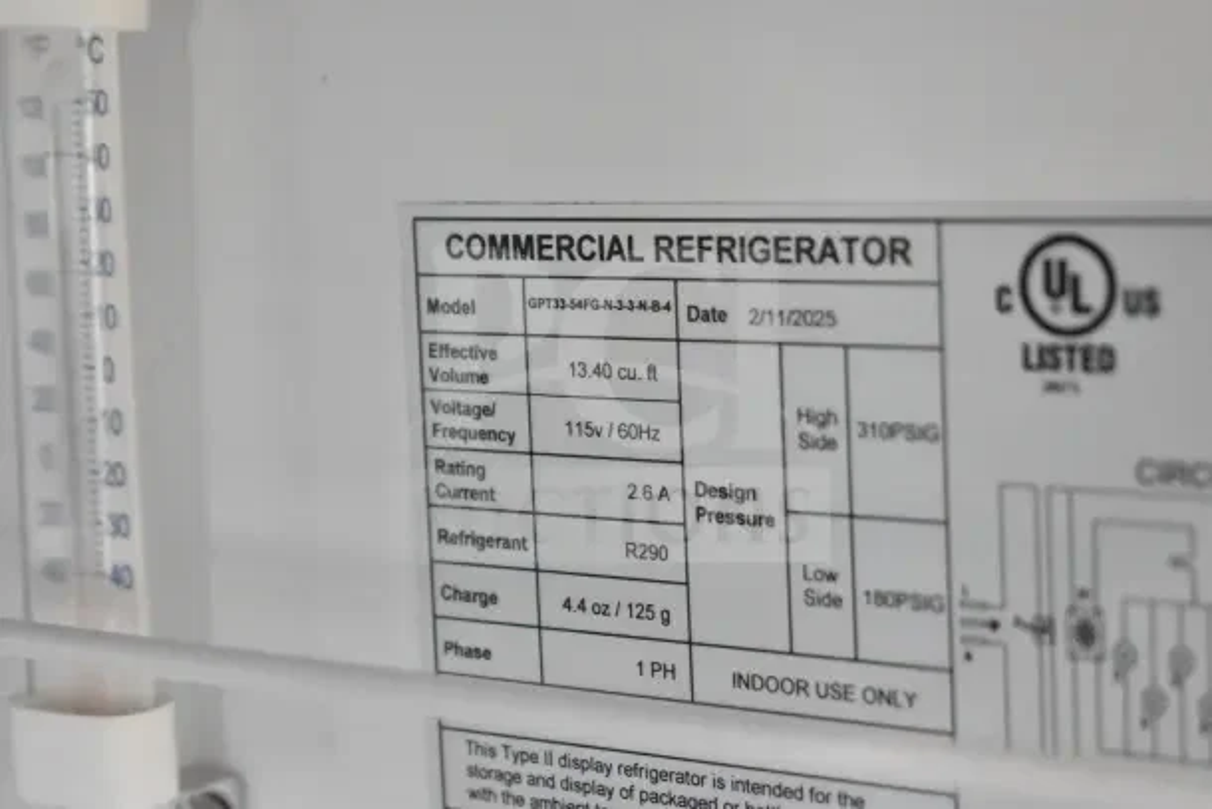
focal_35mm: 82
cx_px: 606
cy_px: 404
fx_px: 2778
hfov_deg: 24.6
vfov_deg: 16.6
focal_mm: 55
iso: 16000
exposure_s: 1/100
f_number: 5.6
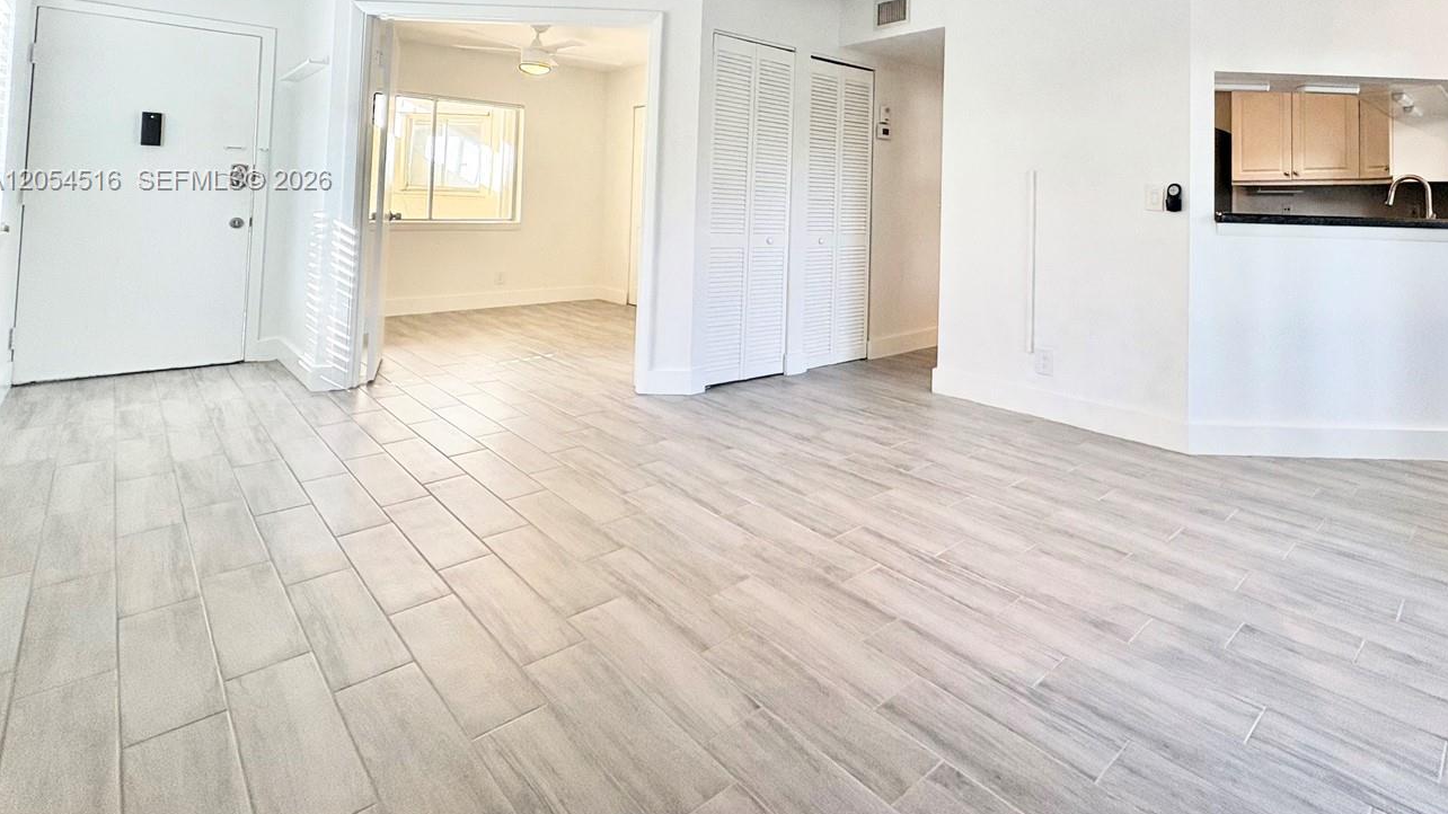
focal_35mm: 19
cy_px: 182
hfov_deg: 88.2
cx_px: 882
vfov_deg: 54.9
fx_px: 729
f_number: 2.2
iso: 160
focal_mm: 2.22
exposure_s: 1/120
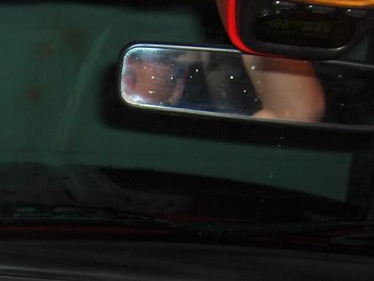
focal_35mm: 90
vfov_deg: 16.2
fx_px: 973
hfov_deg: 21.1
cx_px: 13
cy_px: 272
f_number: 2.8
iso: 100
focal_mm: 8
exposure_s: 1/60
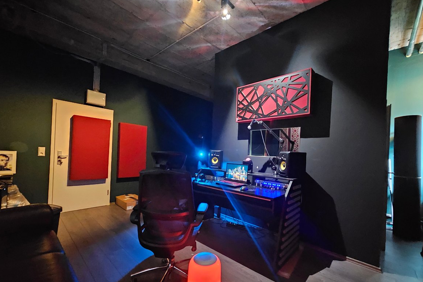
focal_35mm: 14
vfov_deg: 81.0
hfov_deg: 104.2
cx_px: 217
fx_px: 165
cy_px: 155
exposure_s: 1/25
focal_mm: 2.2
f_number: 2.2
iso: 2000
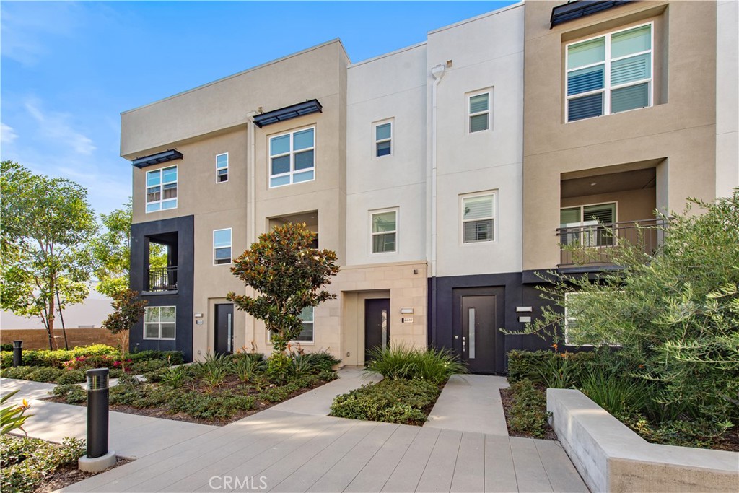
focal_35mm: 14
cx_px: 370
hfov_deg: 104.2
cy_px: 246
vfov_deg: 81.2
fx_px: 287
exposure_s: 1/320
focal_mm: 14
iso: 200
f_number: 9
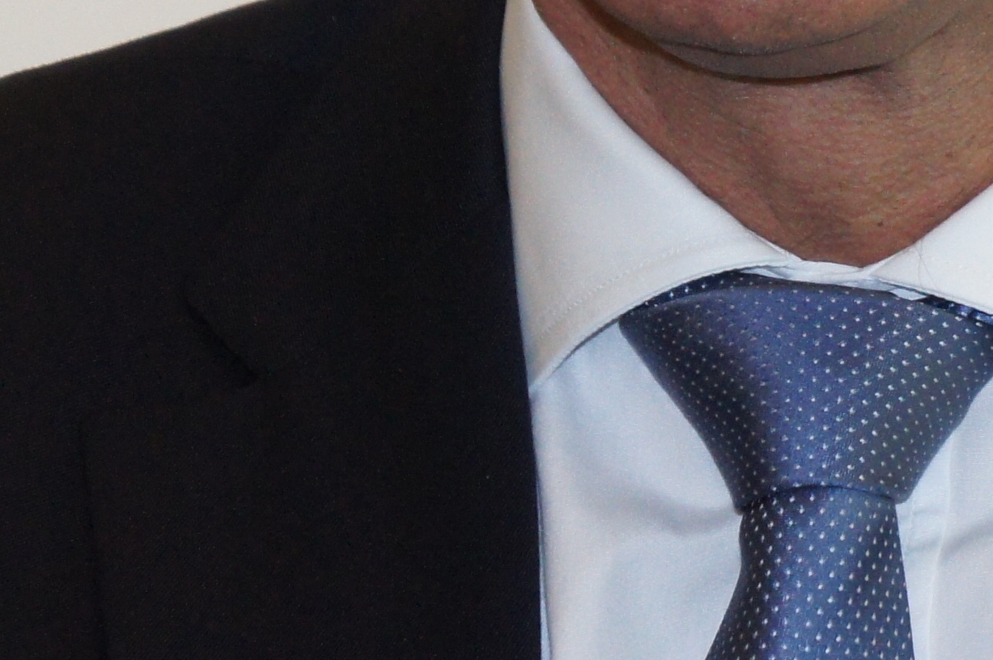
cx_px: 1073
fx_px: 8513
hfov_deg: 6.6
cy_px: -345
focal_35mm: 309
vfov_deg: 4.4
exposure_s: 1/100
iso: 1600
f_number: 5.6
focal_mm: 55
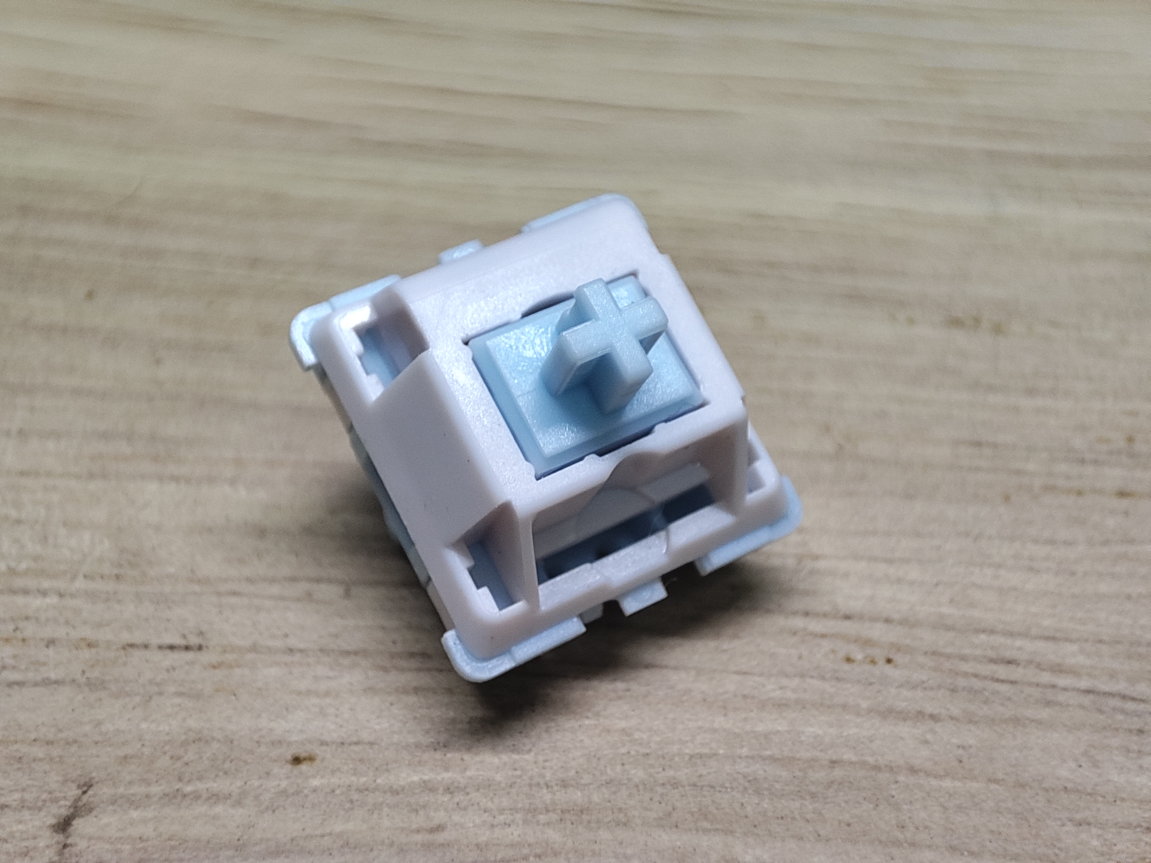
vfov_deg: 30.3
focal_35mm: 48
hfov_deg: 39.7
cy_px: 432
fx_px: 1596
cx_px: 576
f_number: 2.4
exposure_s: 1/50
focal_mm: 4.03
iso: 76
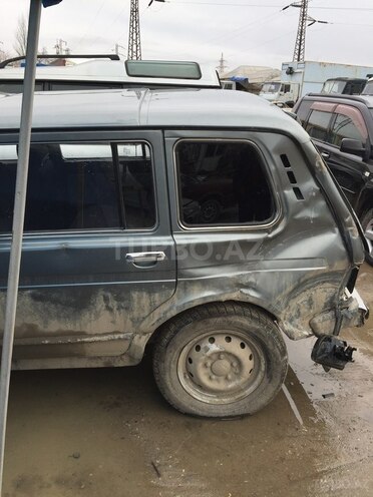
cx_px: 186
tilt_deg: -18.7
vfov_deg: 61.7
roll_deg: -1.0
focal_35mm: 29
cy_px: 248
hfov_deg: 48.2
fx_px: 417
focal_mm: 4.15
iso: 32
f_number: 2.2
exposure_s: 1/395
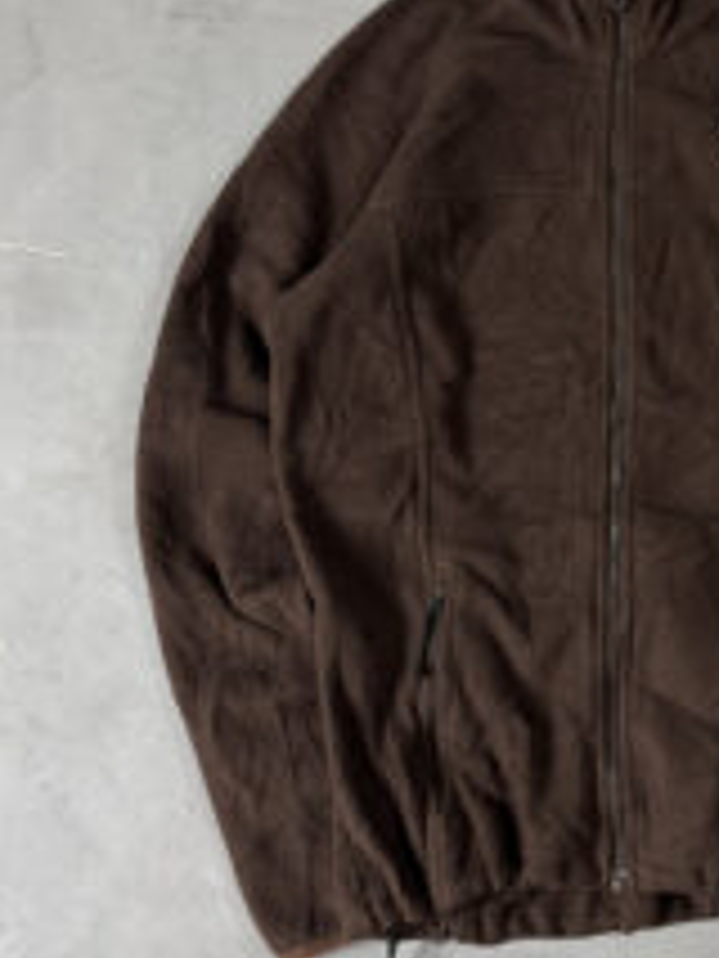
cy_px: 382
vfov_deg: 41.9
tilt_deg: -86.0
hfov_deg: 30.9
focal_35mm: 45
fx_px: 1245
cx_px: 629
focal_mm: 6.76
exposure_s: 1/60
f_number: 1.78
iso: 160
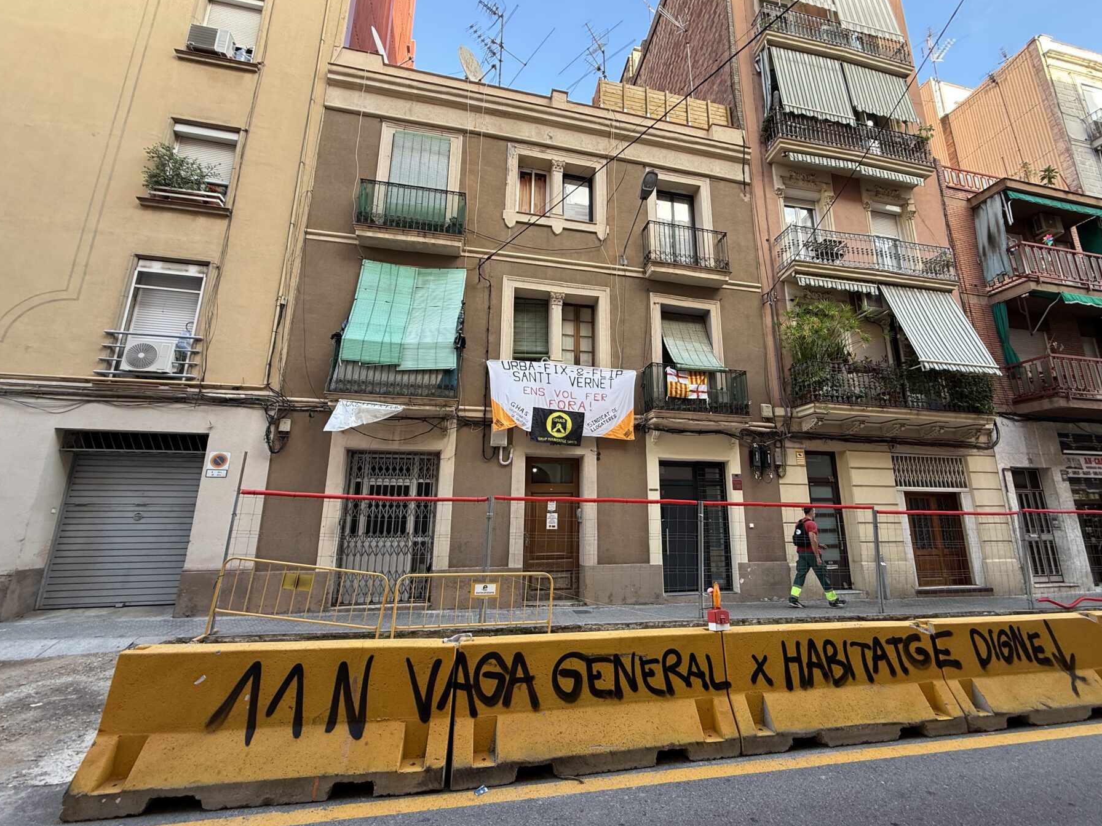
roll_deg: +0.5
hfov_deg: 98.1
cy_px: 407
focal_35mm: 15
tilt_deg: +14.2
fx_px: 478
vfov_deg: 81.7
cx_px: 585
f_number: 2.2
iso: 80
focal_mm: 2.22
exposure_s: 1/99
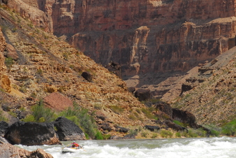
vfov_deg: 5.2
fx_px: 1746
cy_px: 12
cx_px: 184
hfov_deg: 7.7
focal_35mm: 266
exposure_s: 1/250
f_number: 5.3
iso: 200
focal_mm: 75
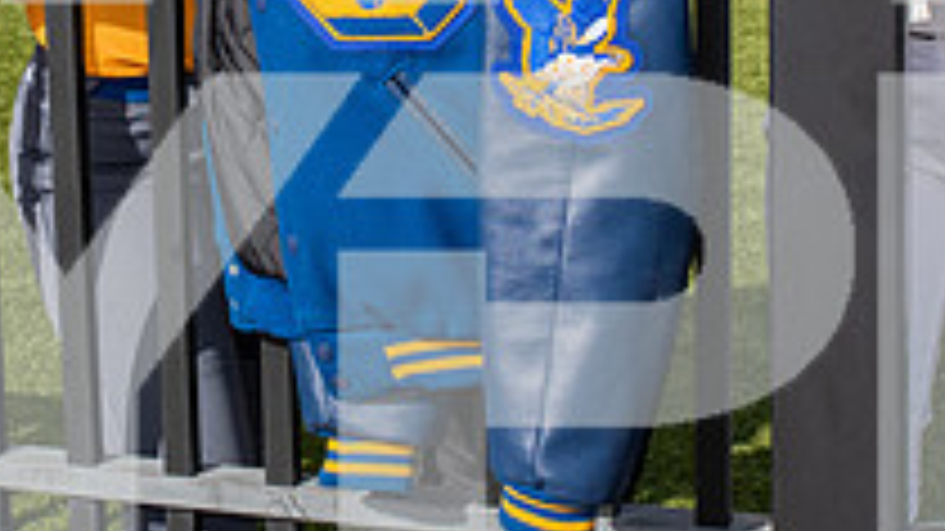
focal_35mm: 104
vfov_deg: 11.2
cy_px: -232
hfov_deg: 20.4
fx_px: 2605
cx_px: 266
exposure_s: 1/1250
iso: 400
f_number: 7.1
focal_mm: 36
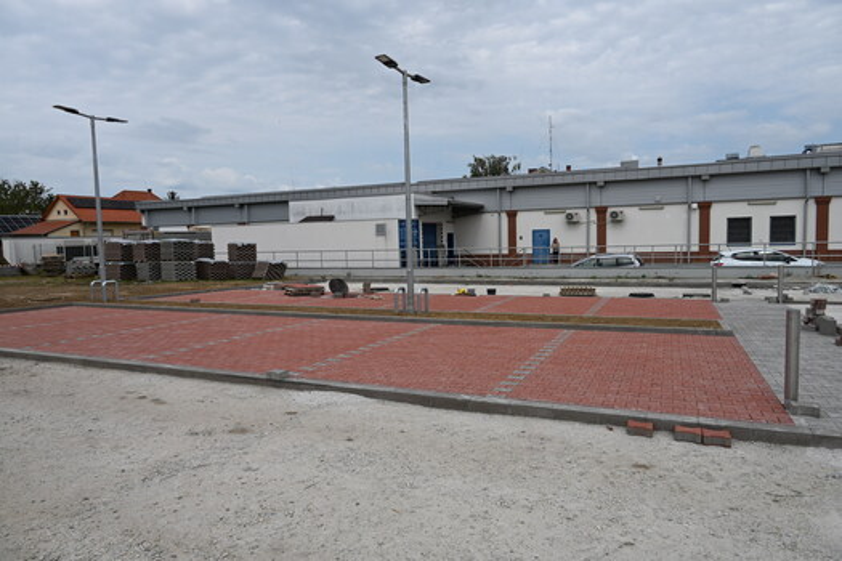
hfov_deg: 73.7
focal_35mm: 24
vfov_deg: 53.1
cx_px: 421
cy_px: 280
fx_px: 561
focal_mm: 24
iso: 100
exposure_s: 1/500
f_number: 8
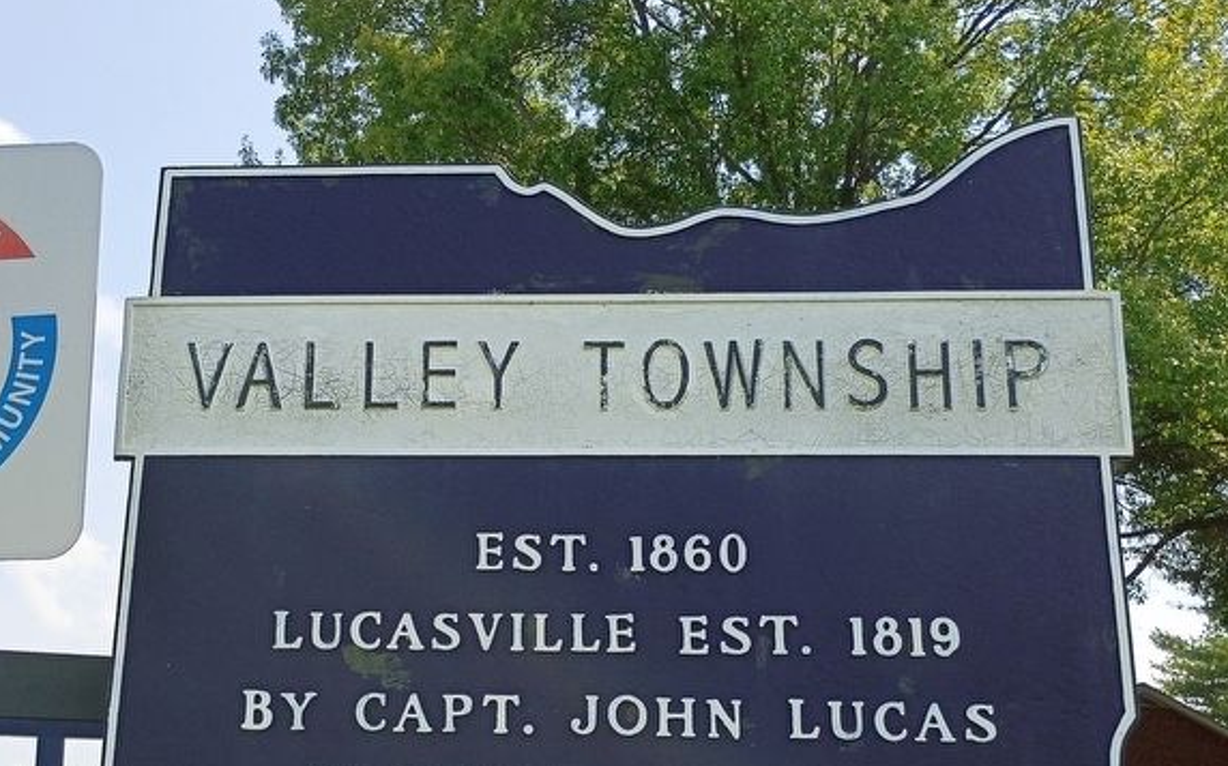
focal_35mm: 43
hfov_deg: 45.9
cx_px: 477
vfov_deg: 29.2
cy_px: 601
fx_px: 1439
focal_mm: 4.27
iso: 107
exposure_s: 1/926
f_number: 1.8
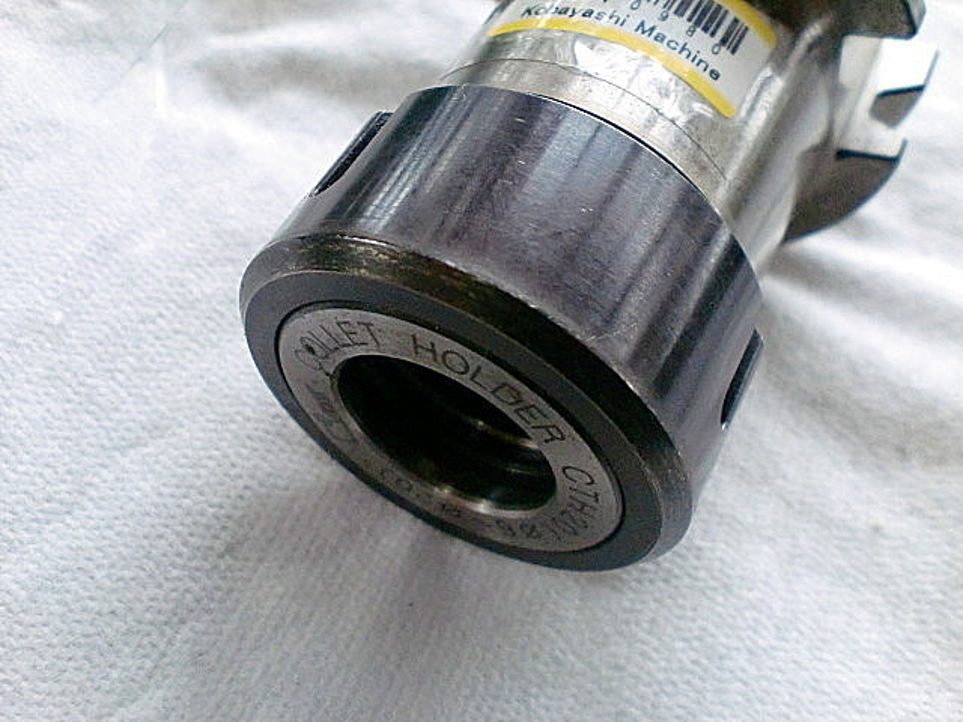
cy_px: 361
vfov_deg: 40.7
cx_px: 482
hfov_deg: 52.6
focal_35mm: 35
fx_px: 974
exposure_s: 1/60
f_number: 3.1
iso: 800
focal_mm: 6.3
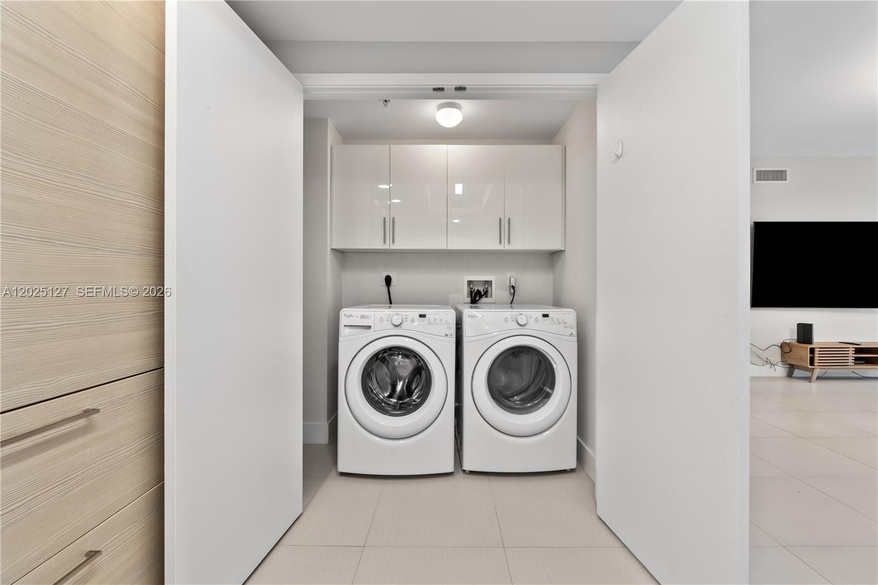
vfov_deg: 74.6
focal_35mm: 16
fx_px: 384
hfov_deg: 97.6
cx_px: 439
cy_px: 292
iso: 100
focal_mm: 10.5
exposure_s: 3.2
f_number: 9
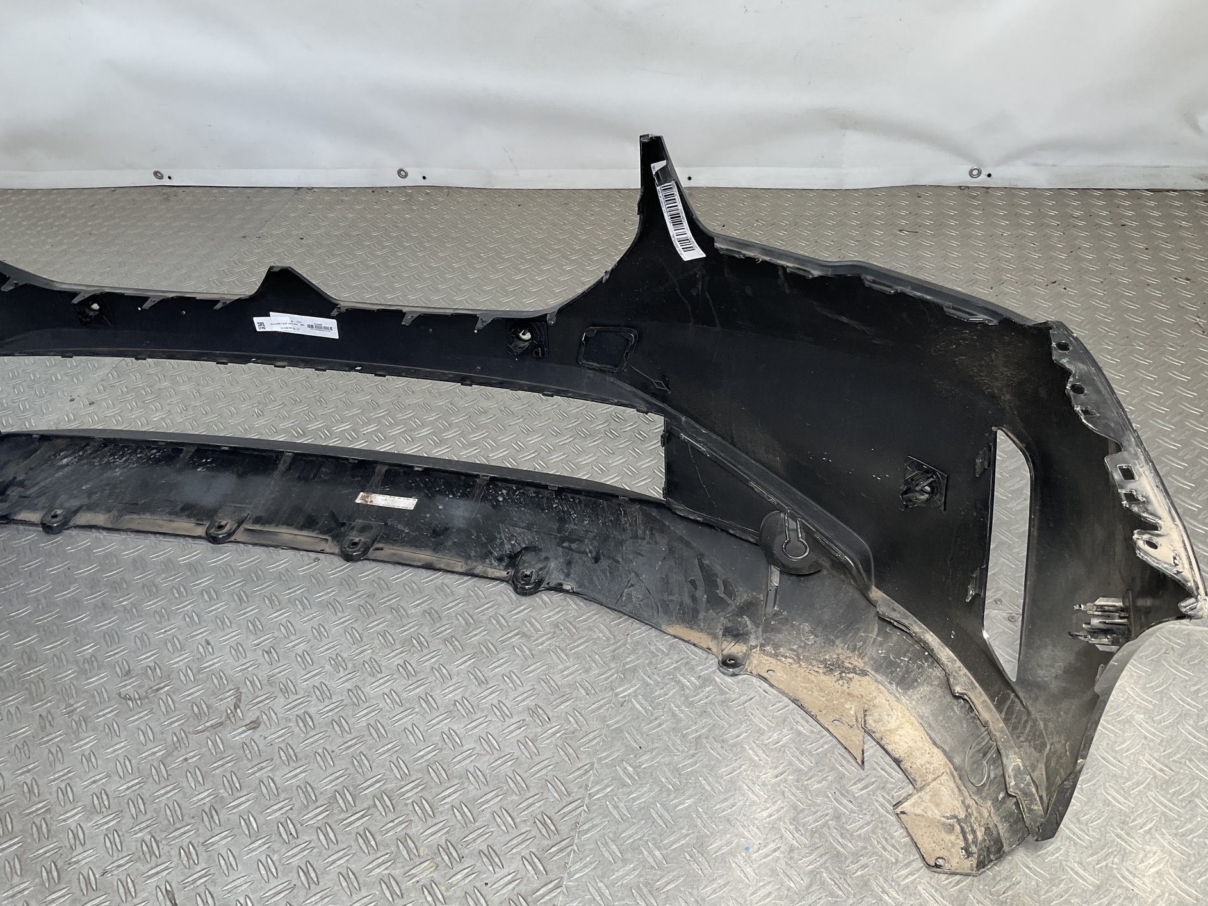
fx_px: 1082
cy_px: 479
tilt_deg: -38.0
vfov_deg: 45.4
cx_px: 603
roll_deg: +4.0
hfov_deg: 58.4
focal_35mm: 31
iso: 16
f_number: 1.8
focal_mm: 3
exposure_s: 1/201
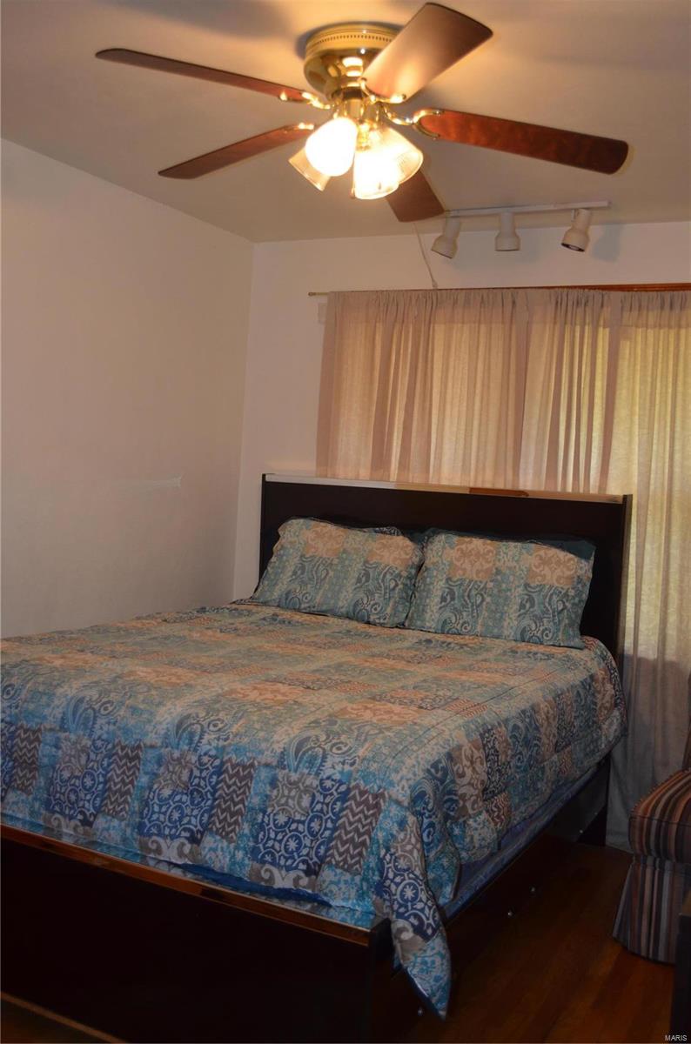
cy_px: 522
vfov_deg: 53.2
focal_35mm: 36
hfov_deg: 36.7
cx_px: 346
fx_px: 1042
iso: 720
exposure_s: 1/60
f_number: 4
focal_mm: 24
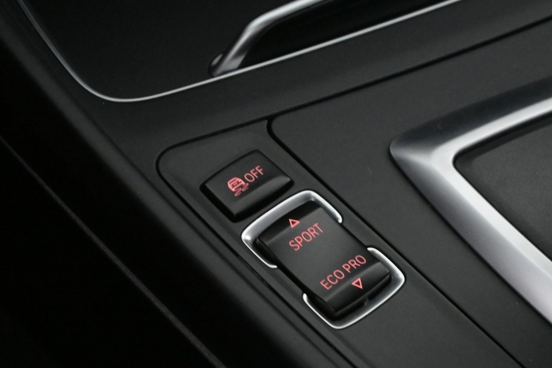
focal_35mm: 92
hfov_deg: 22.1
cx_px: 317
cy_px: 234
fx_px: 1411
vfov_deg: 14.9
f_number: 5.6
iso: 8000
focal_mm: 42
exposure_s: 1/60
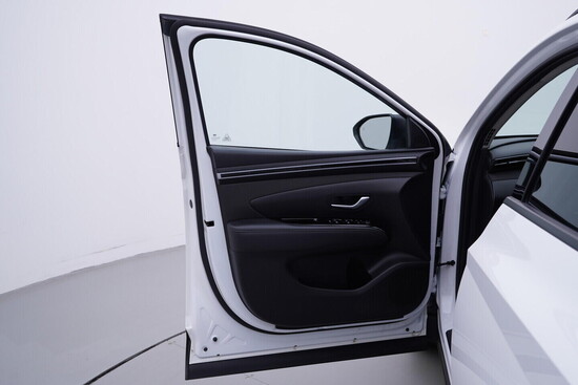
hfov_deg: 53.1
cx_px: 289
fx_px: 578
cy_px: 192
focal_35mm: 36
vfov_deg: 36.9
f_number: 4
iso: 125
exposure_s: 1/80
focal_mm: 24
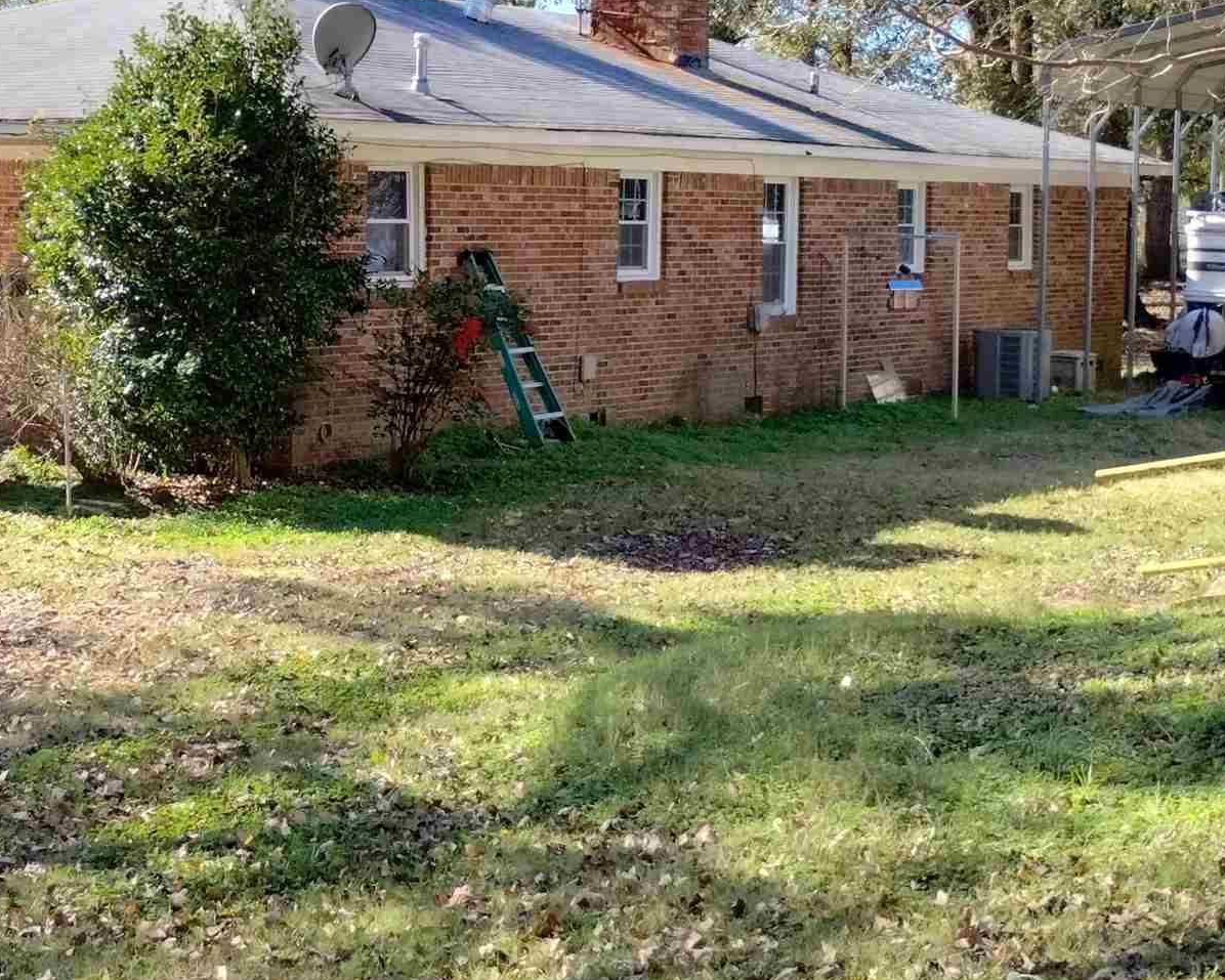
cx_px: 314
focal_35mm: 70
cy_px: 256
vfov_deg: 21.7
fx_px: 2538
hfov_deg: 26.8
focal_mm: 4.27
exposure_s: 1/387
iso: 100
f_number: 1.8
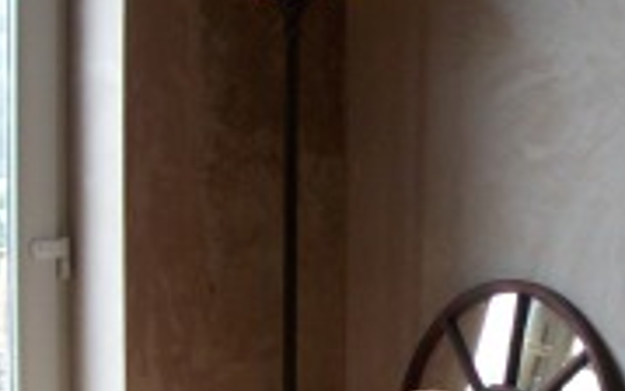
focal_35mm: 109
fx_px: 1857
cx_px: 419
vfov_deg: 12.0
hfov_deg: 19.0
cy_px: 237
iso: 64
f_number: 2.7
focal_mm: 6
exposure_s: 1/100
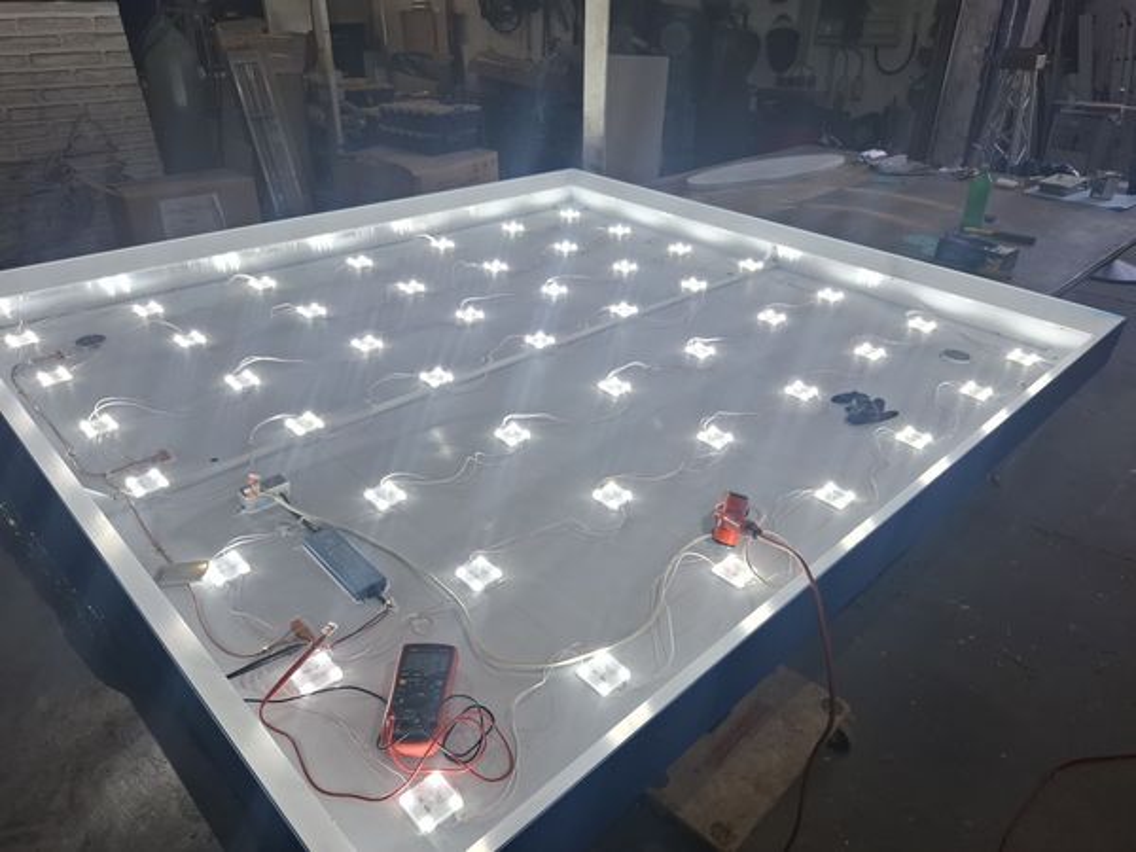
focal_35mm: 23
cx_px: 568
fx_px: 755
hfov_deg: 73.9
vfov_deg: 58.9
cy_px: 426
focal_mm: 5.54
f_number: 1.8
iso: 50
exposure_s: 1/223
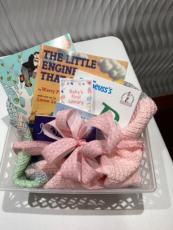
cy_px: 115
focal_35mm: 31
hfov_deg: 45.4
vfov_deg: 58.4
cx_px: 86
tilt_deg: -62.0
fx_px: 207
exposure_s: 1/60
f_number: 2.4
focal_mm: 3.3
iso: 80
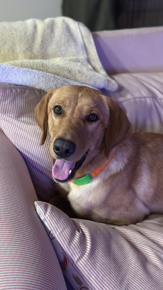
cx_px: 89
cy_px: 144
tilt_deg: -32.5
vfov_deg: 39.2
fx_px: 407
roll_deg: -4.1
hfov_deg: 22.6
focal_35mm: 53
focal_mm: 6.86
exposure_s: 1/40
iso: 500
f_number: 1.78
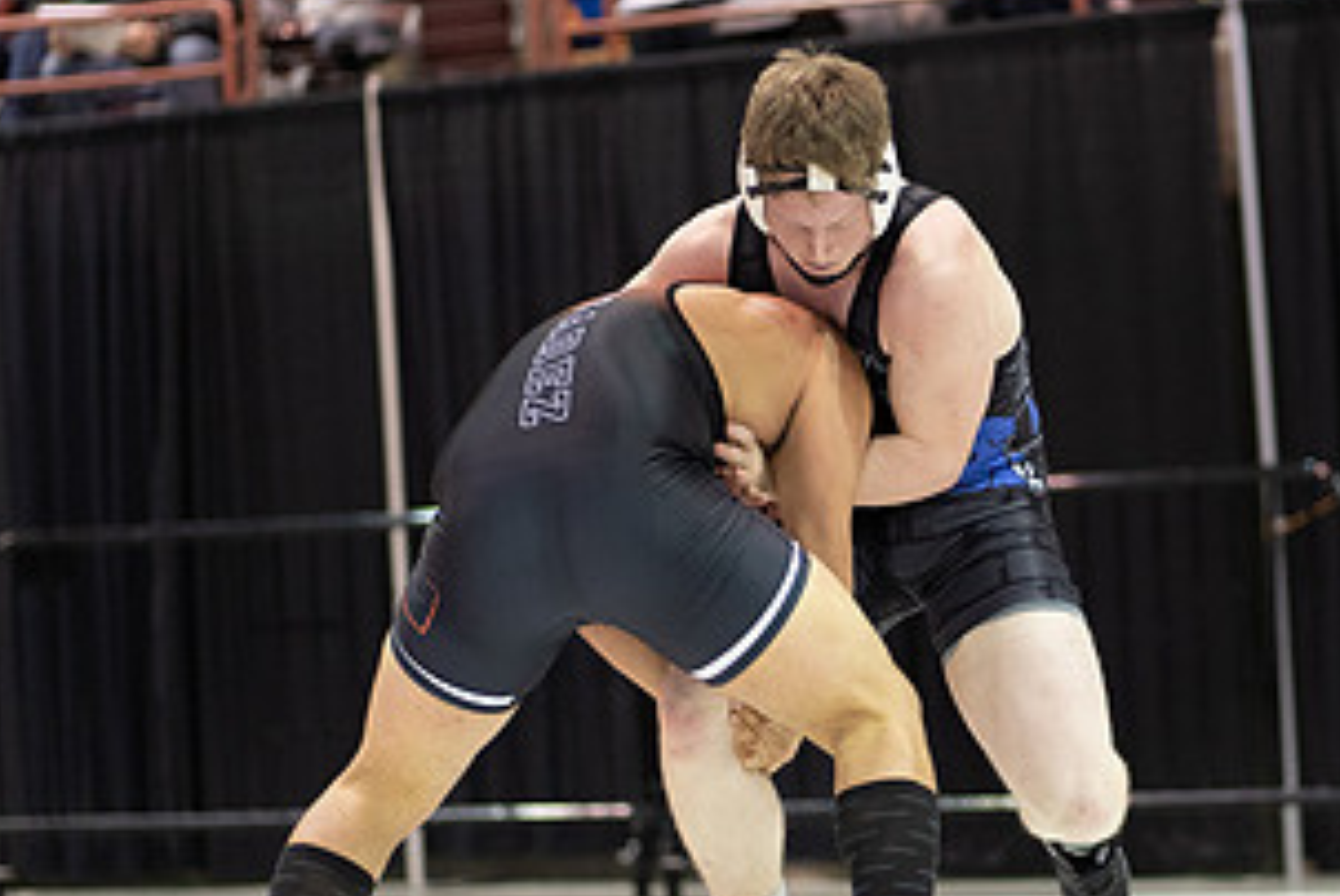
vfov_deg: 8.4
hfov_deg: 12.6
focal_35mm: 163
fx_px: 6073
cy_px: 512
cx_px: 1003
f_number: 1.8
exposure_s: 1/500
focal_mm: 85
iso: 2500
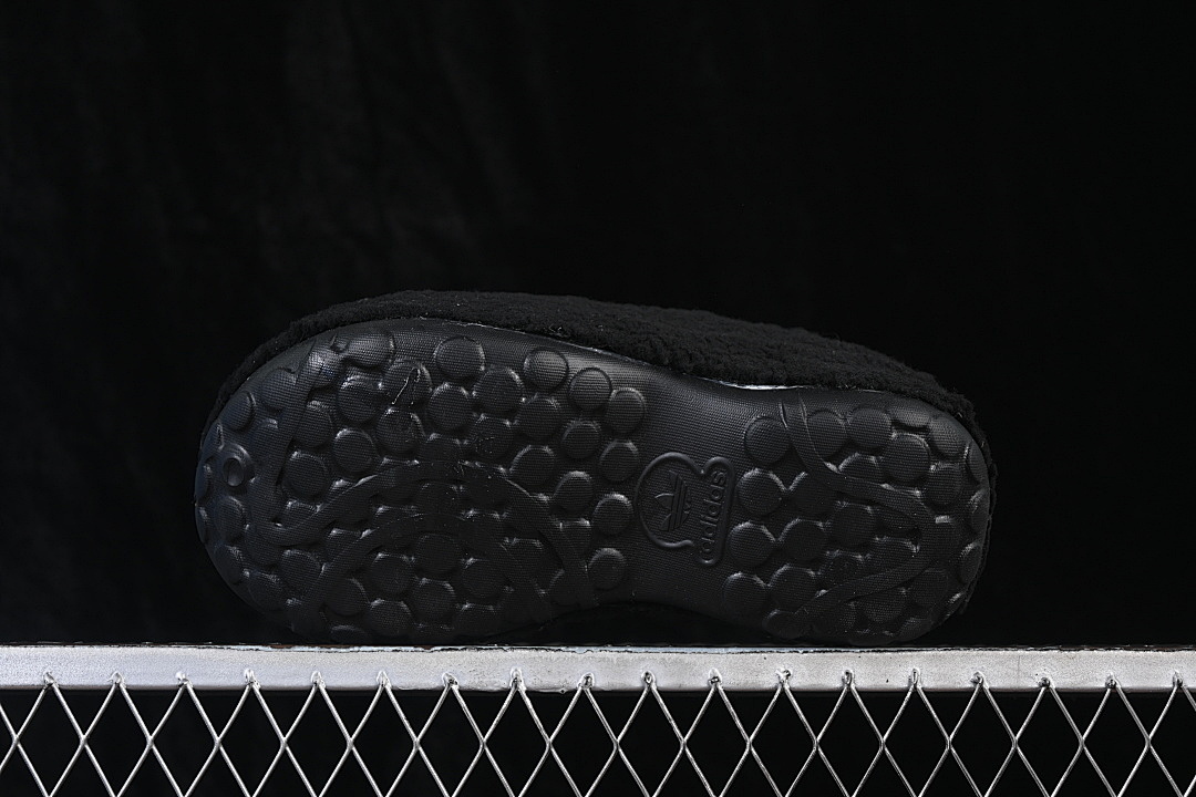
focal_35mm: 75
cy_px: 398
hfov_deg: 27.0
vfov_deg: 18.2
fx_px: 2491
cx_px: 598
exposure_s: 1/60
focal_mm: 50
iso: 160
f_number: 6.3
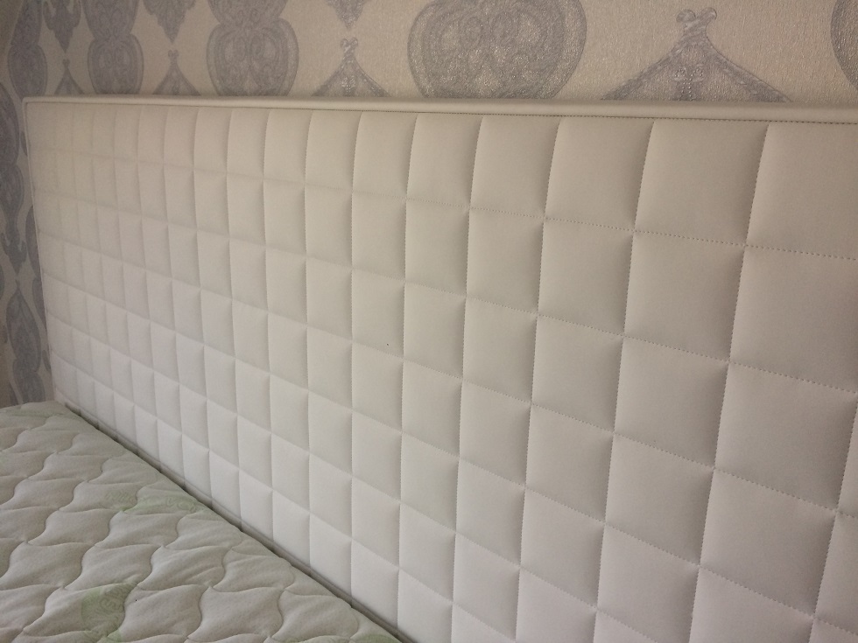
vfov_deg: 48.2
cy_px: 322
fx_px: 719
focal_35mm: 29
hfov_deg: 61.7
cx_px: 429
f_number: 2.2
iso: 40
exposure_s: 1/33
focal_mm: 4.15
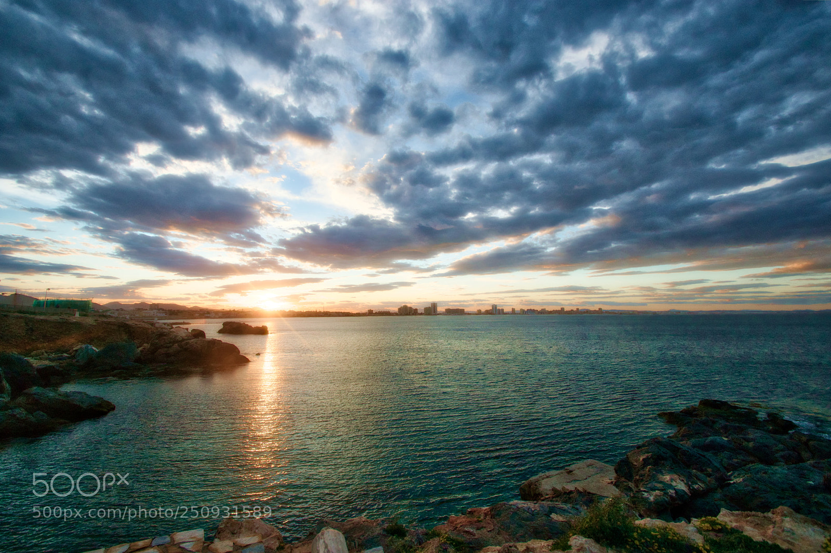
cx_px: 416
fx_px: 346
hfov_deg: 100.4
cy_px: 276
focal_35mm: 15
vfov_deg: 77.3
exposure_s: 1/500
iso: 400
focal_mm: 10
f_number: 6.3
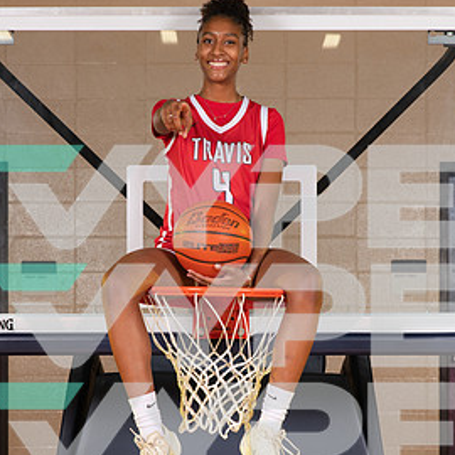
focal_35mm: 99
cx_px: 234
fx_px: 1472
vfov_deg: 17.5
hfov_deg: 17.6
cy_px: 317
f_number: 7.1
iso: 320
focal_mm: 70
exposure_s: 1/320
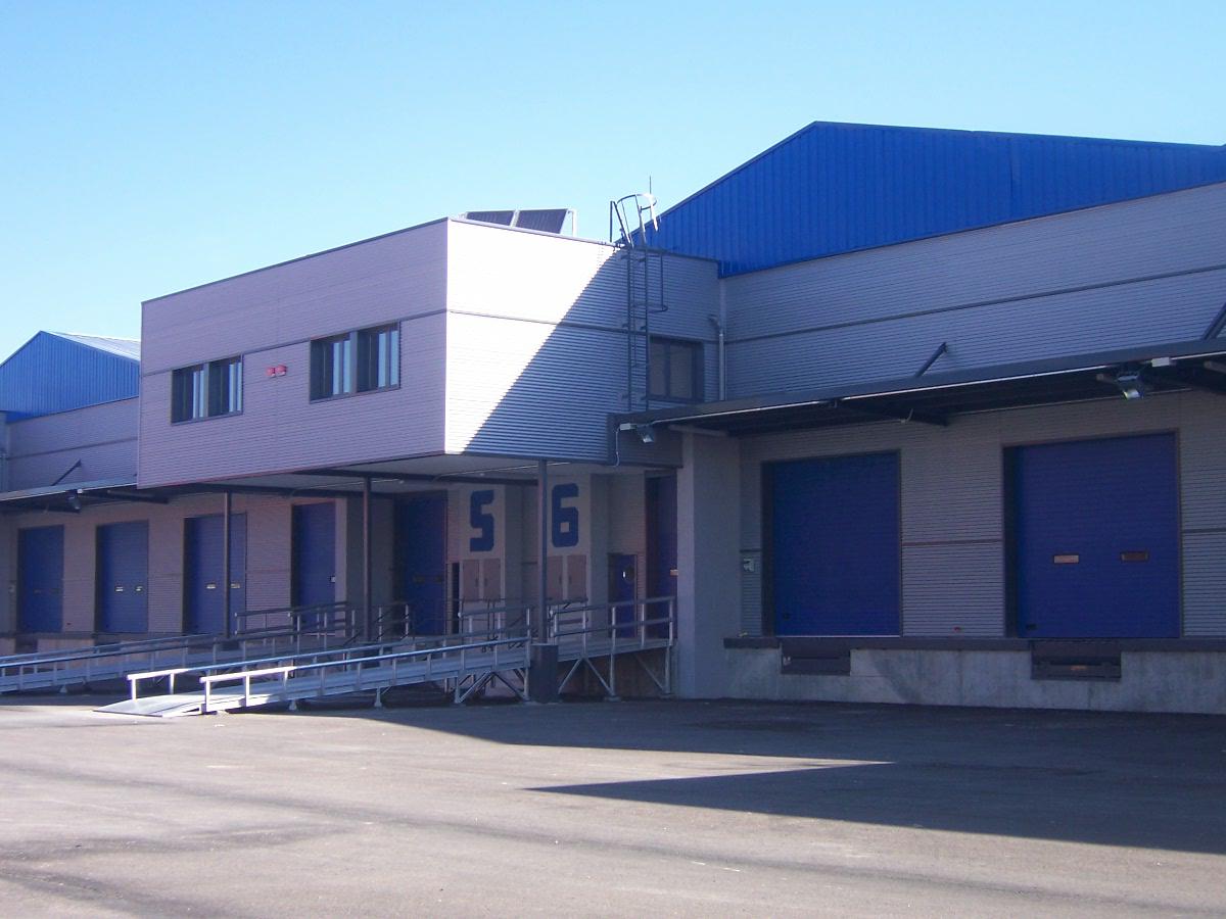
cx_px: 613
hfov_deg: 35.5
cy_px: 460
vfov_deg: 27.0
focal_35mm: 54
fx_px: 1913
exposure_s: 1/350
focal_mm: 9
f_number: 3.6
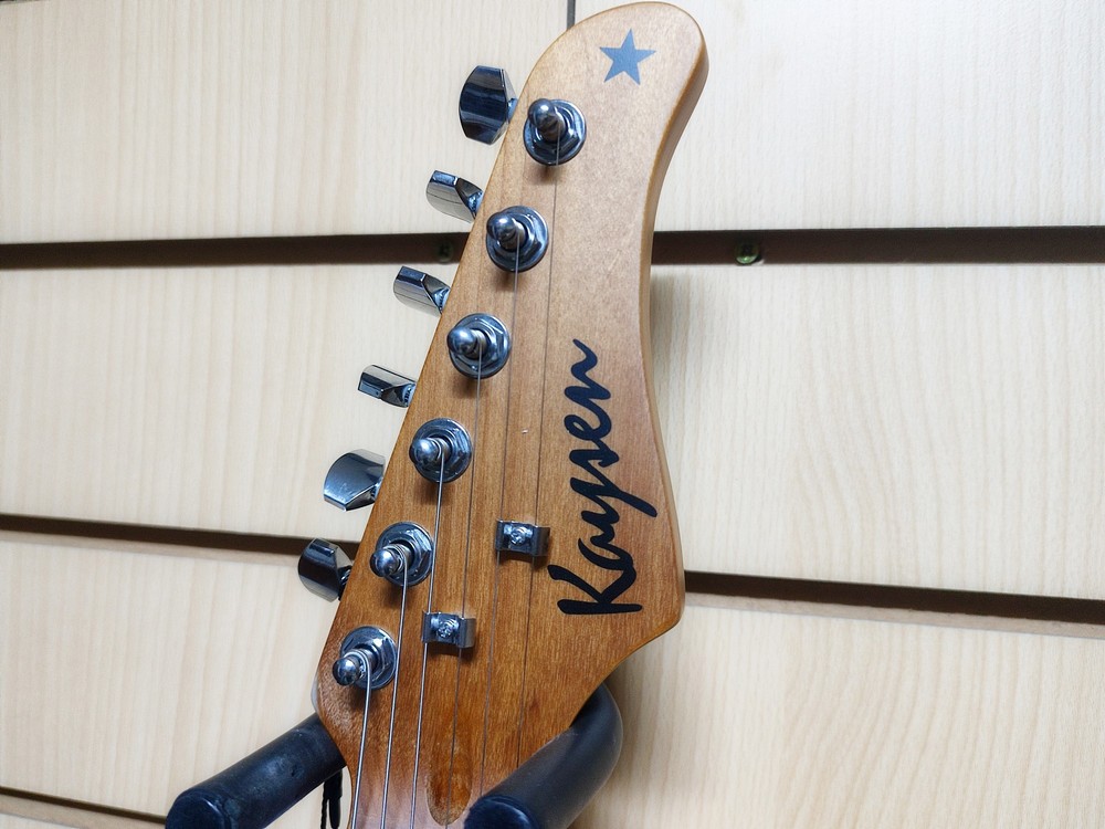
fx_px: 766
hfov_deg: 71.6
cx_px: 552
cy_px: 414
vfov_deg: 56.8
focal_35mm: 24
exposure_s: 1/33
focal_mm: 5.89
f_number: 1.89
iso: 892
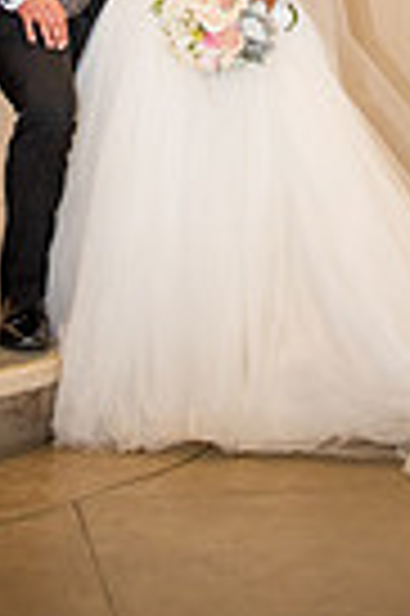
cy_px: -355
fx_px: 1353
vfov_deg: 21.0
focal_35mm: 79
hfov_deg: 17.2
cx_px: 234
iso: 1600
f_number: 2.8
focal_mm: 24
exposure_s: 1/160
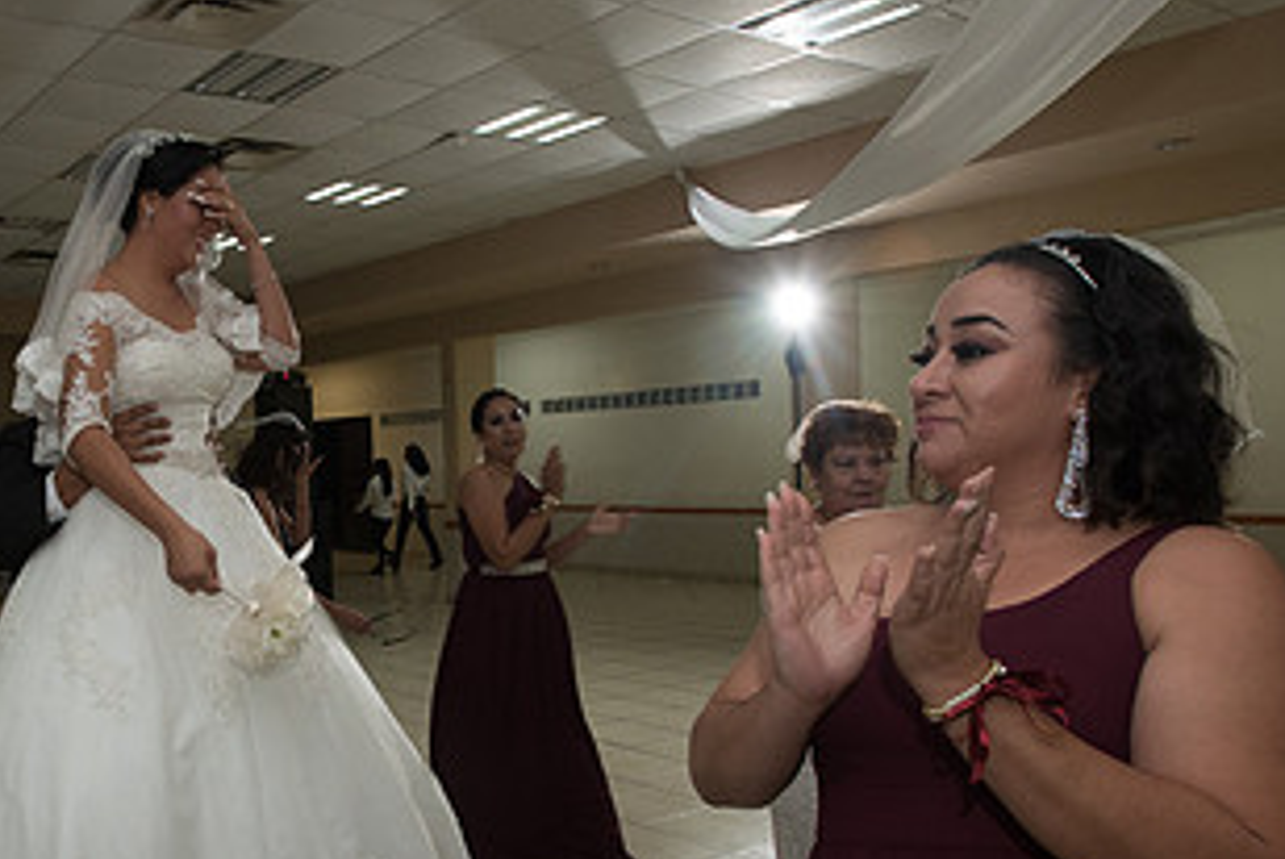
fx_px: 1143
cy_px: 523
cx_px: 271
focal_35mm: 32
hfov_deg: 54.9
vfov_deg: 41.0
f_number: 4.5
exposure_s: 1/100
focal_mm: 17
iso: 1600
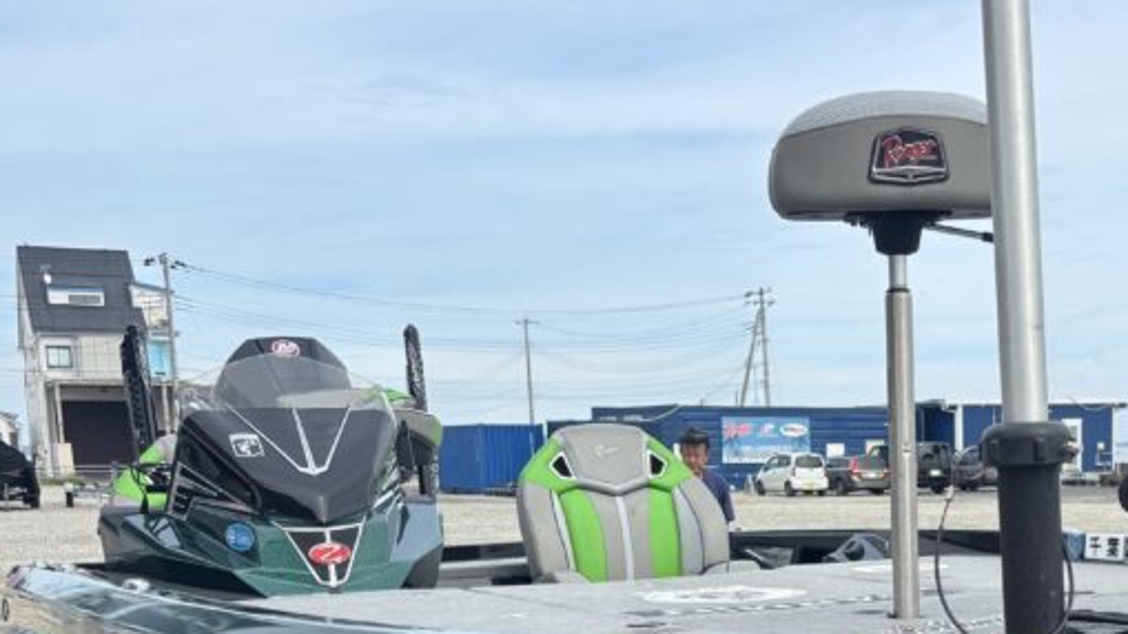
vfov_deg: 20.0
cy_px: 727
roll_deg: +0.9
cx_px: 920
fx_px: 1704
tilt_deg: -8.0
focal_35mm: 57
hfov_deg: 35.3
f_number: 1.6
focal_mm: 5.96
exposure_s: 1/2571
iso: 50
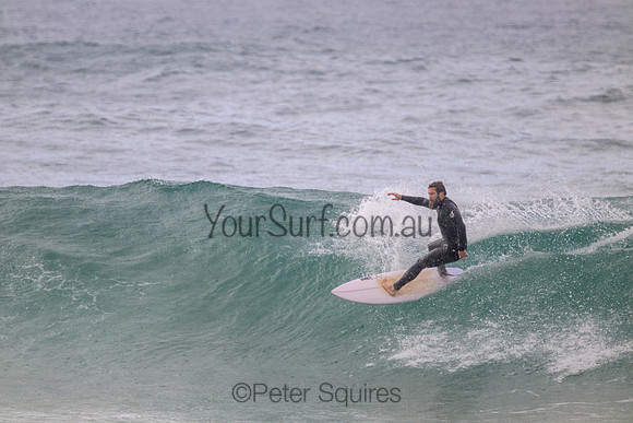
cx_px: 316
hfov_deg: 2.6
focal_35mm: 800
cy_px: 212
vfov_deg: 1.7
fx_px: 14069
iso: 1250
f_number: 11
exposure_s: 1/2000
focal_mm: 800
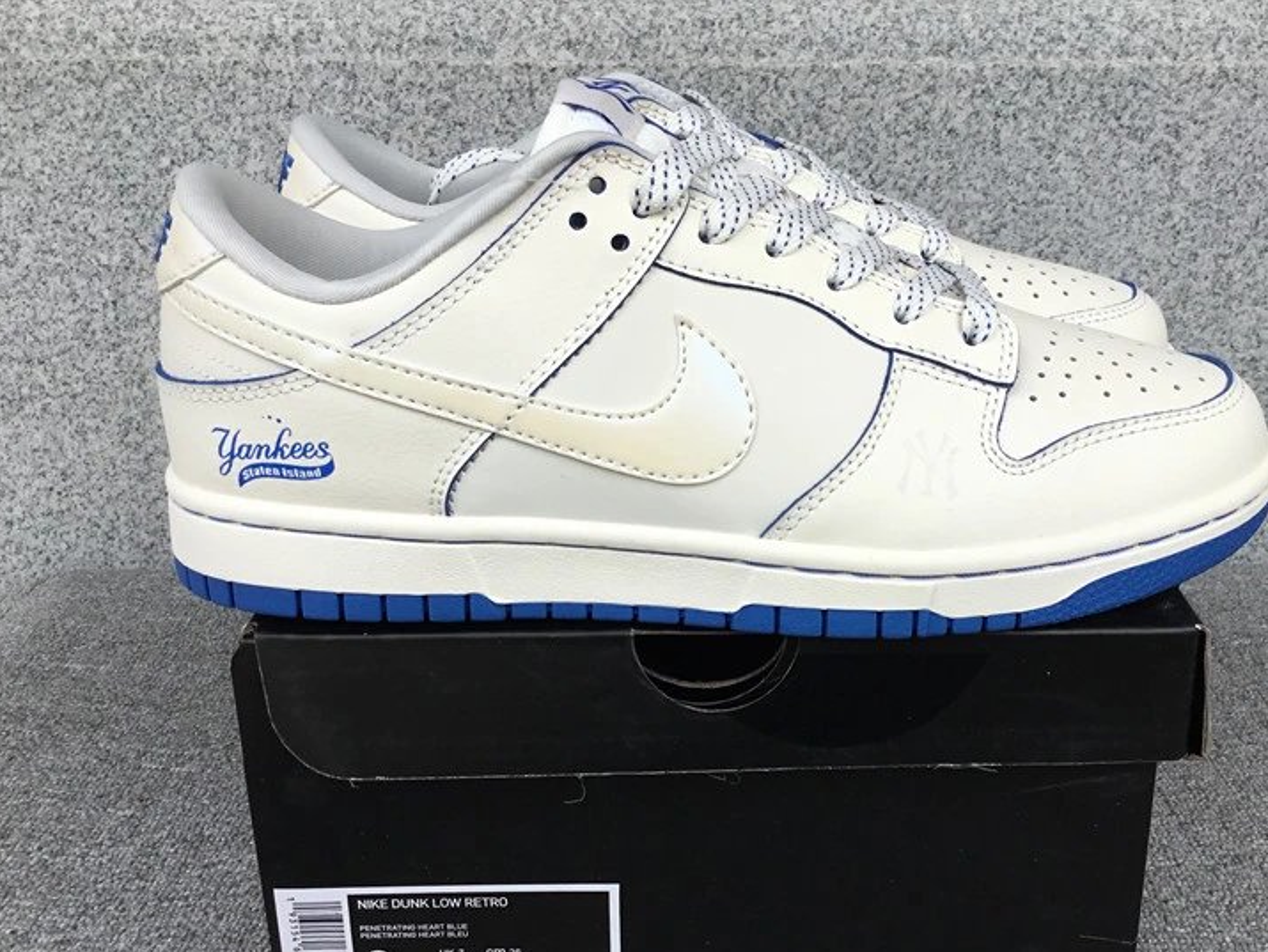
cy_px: 540
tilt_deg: -21.3
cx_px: 734
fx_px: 1429
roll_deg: -0.3
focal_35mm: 39
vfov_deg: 36.8
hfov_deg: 47.7
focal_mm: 3.3
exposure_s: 1/590
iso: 25
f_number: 2.4
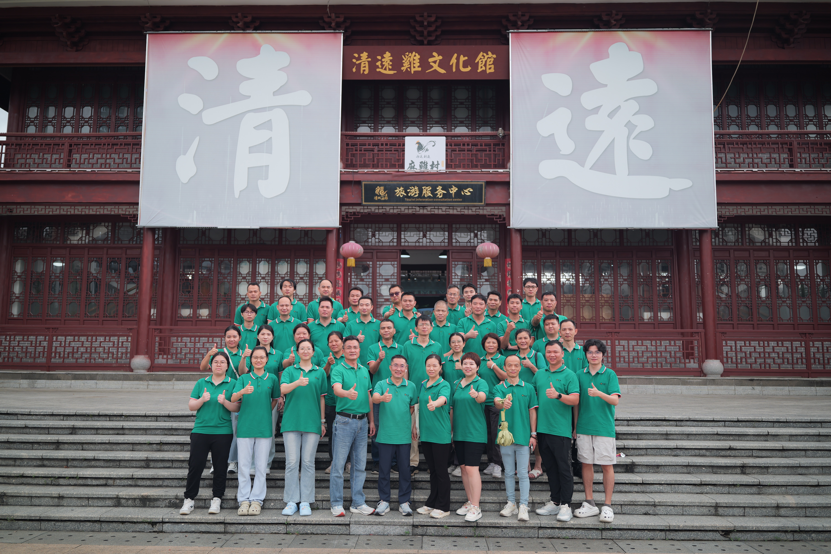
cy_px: 277
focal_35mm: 29
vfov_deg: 45.0
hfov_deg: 63.7
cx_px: 416
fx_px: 669
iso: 100
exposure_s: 1/50
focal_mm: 29
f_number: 2.8
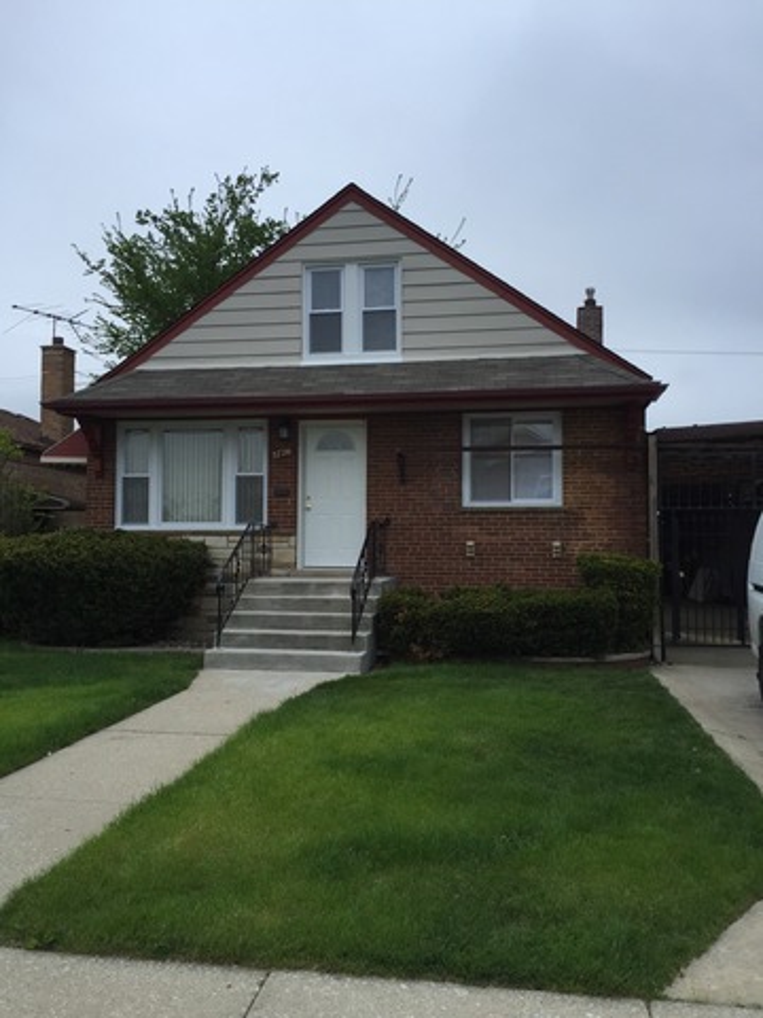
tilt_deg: +3.0
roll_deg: +0.0
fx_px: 852
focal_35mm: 29
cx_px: 382
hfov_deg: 48.2
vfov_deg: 61.7
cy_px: 509
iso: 50
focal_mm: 4.15
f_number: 2.2
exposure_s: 1/120
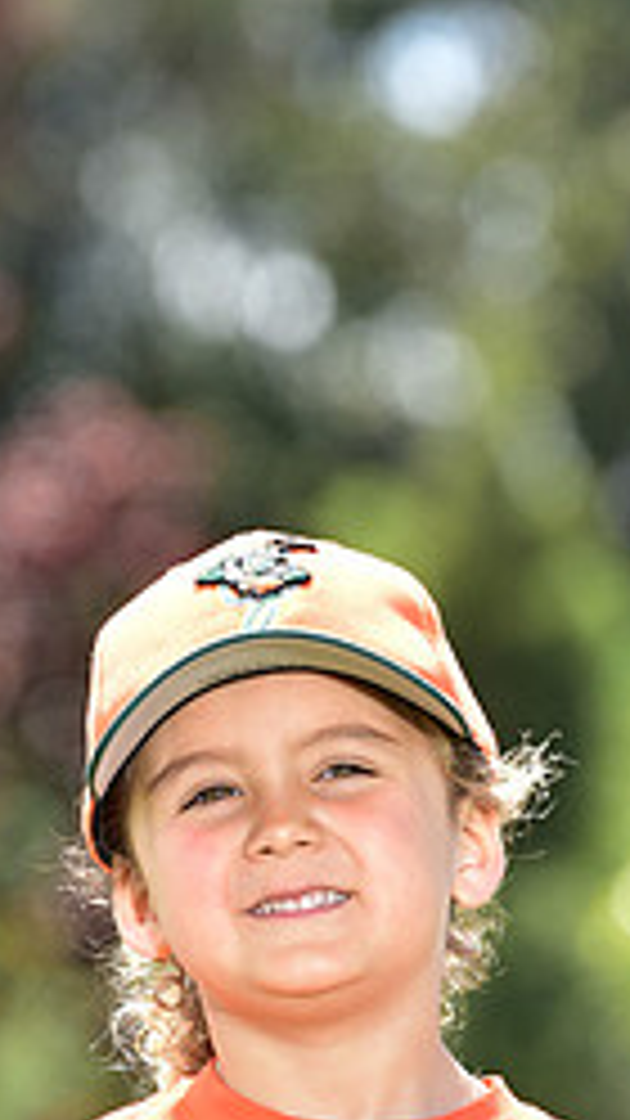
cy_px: 1241
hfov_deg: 2.5
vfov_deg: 4.4
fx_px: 14498
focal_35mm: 488
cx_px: 308
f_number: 5
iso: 100
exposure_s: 1/200
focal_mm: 200
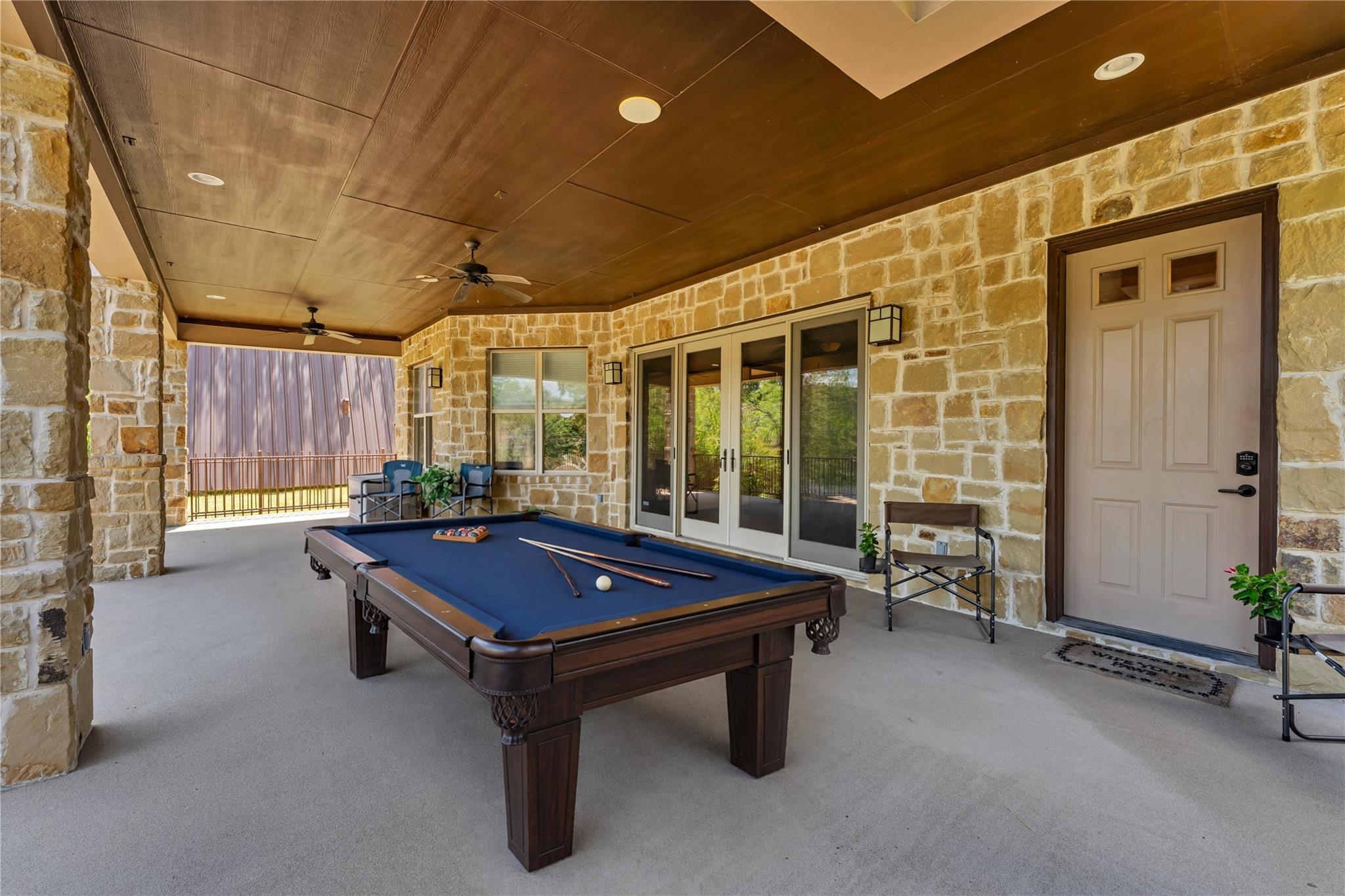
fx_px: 523
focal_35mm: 14
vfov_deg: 81.2
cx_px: 672
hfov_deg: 104.3
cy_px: 448
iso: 100
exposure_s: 1/13
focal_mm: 14
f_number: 9
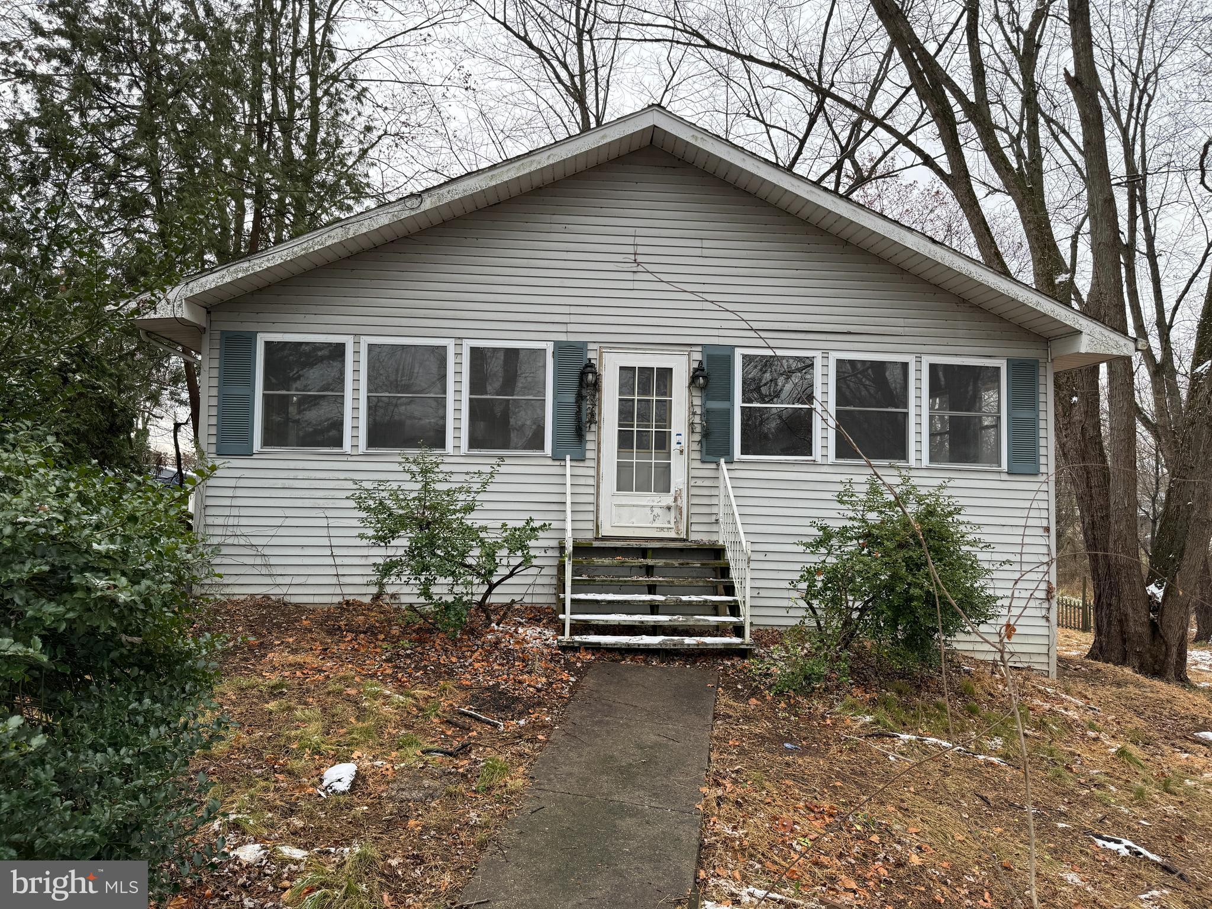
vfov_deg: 56.8
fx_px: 840
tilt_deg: +2.5
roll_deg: -0.5
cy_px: 454
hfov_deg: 71.6
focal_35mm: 24
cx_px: 606
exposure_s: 1/506
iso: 80
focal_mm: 6.86
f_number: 1.78
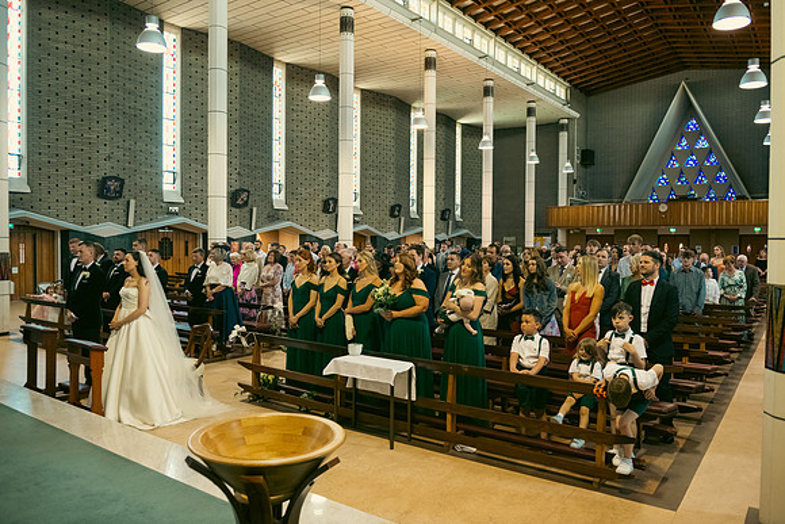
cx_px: 392
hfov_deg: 67.4
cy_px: 262
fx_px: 589
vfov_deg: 48.0
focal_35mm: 27
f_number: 3.5
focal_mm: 27
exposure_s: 1/160
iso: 1000
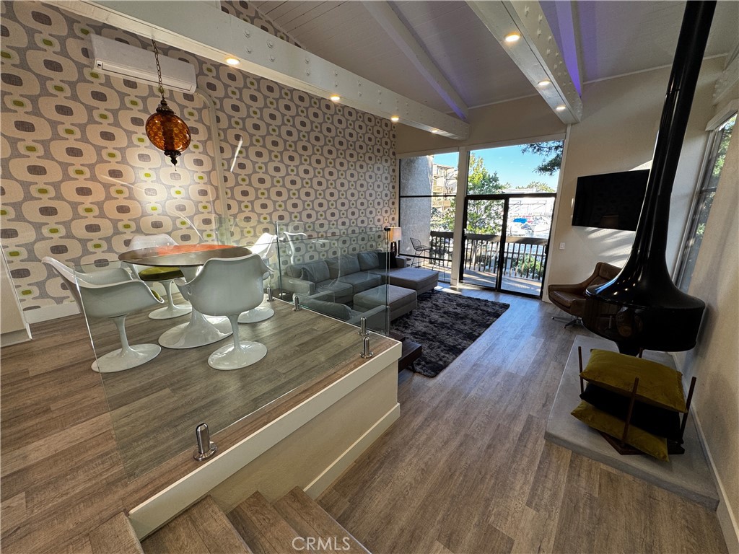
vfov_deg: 85.7
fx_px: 299
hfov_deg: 102.1
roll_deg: +0.5
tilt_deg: -15.1
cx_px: 370
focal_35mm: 14
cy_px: 277
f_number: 2.2
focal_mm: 2.22
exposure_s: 1/120
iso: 100
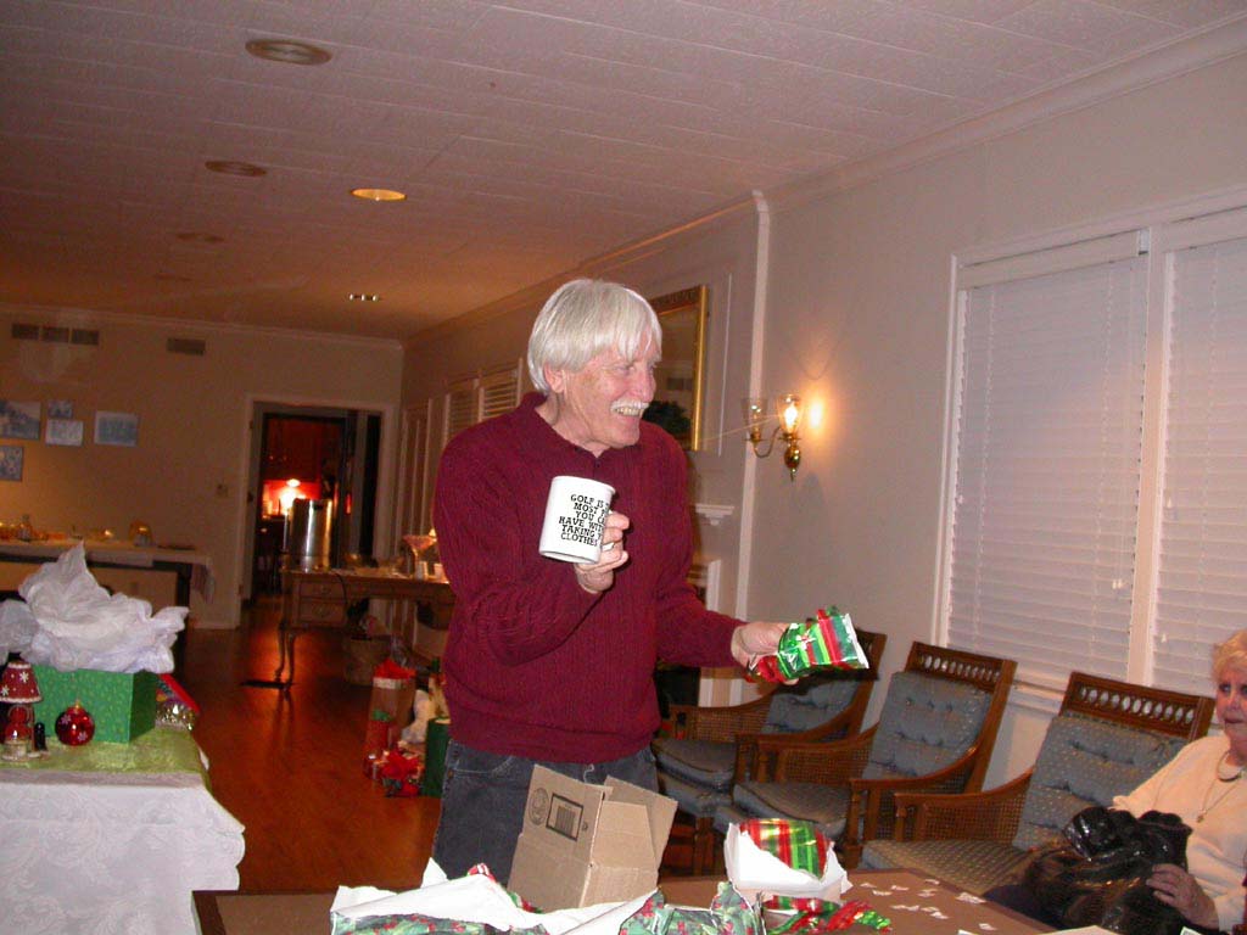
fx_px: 1369
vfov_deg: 37.7
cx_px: 624
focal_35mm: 38
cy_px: 468
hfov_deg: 49.0
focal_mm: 7.85
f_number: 2.6
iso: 200
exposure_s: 1/60
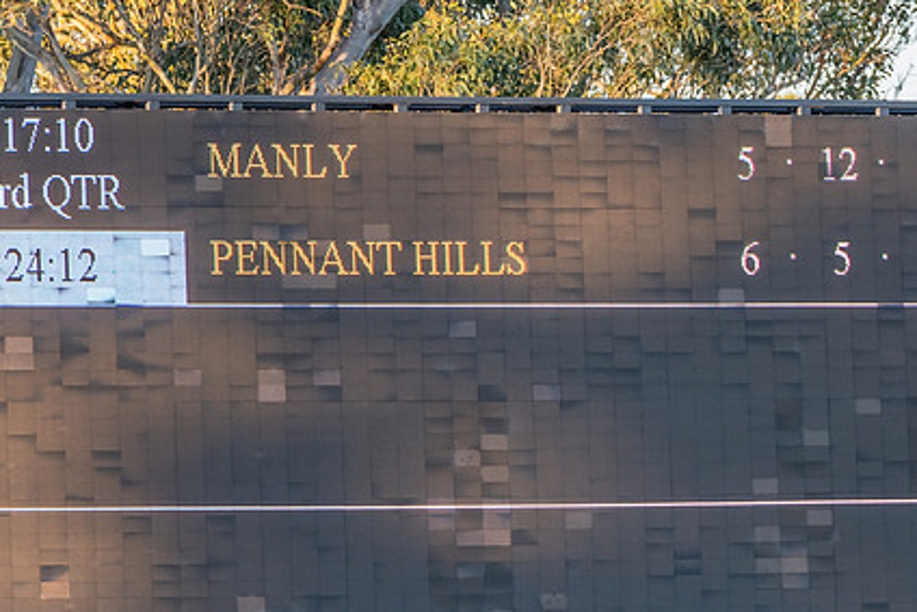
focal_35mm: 485
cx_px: 607
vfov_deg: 2.8
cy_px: 350
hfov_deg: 4.2
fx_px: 12358
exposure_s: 1/1000
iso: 1250
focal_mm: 310
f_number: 4
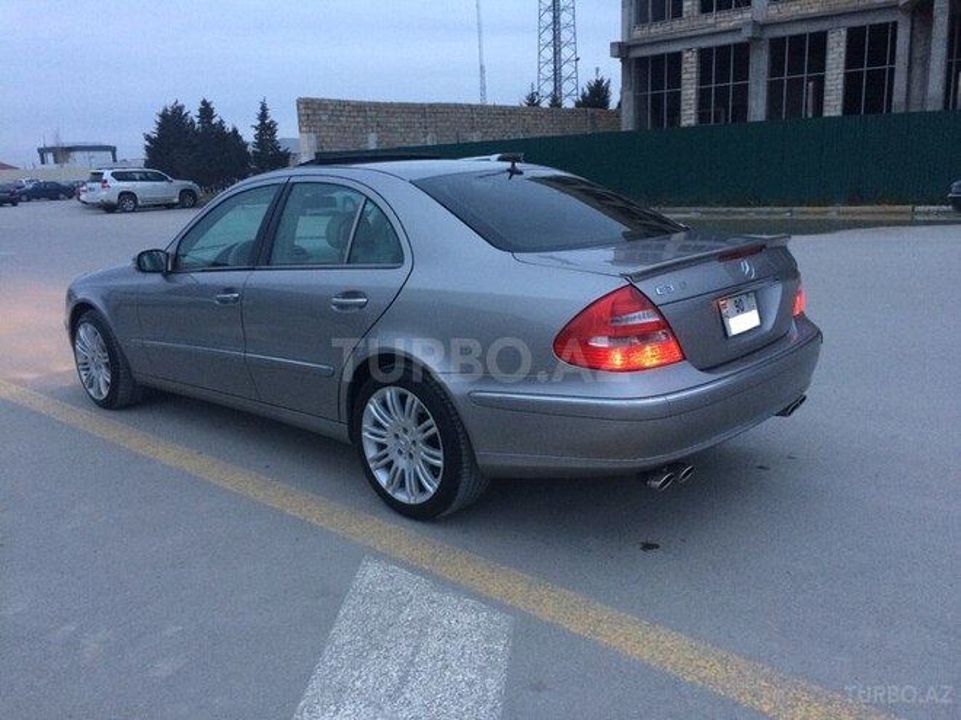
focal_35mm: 29
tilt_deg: -14.2
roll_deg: +1.0
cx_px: 480
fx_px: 805
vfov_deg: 48.2
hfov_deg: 61.7
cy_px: 360
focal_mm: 4.15
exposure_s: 1/33
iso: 200
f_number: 2.2
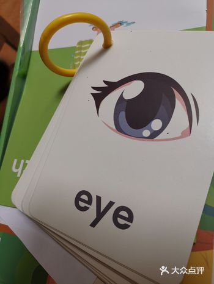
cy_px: 142
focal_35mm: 27
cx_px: 107
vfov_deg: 65.3
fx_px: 222
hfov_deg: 51.4
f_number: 1.8
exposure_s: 1/100
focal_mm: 4.75
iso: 100
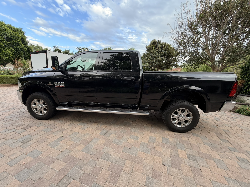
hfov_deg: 102.1
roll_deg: -2.1
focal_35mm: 14
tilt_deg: -11.9
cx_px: 125
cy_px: 94
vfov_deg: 85.7
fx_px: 101
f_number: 2.2
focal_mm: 2.22
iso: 40
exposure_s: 1/159
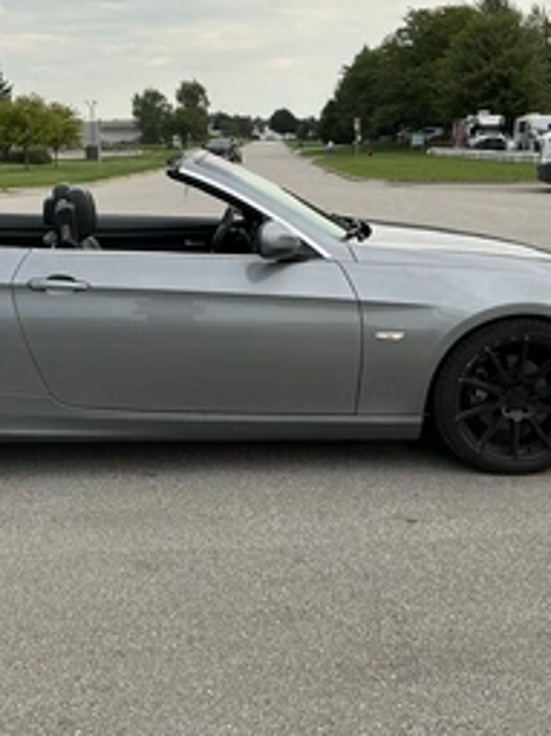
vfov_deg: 42.8
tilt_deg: -8.0
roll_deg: +1.7
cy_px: 306
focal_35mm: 44
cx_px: 153
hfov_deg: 32.4
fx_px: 935
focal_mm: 3
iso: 25
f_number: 1.8
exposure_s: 1/728
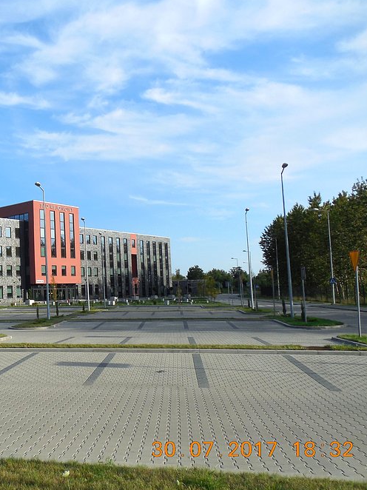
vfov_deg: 54.0
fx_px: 481
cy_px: 248
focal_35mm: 34
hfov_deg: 39.2
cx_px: 47
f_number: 3.3
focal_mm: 4.5
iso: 125
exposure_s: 1/1000
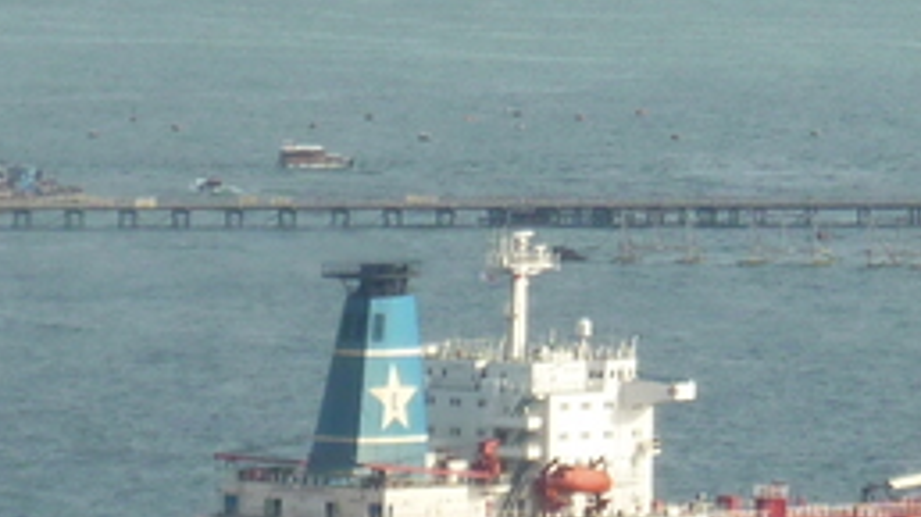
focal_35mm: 746
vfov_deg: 1.6
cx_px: 792
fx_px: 18214
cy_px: 767
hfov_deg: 2.9
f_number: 4.5
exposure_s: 1/400
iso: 80
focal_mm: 24.1
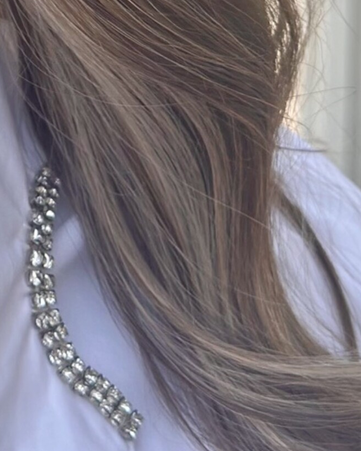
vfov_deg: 12.4
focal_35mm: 147
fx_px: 1963
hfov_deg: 10.3
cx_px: -125
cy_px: -236
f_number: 1.78
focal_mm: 6.86
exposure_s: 1/919
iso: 80
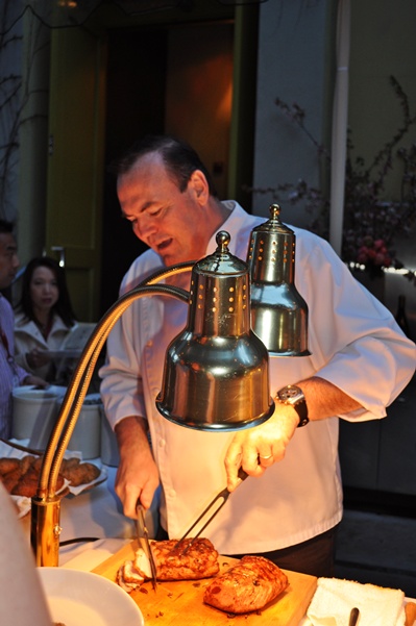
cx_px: 208
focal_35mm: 39
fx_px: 678
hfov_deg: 34.1
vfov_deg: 49.6
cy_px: 313
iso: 400
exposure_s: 1/160
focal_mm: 26
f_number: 4.2
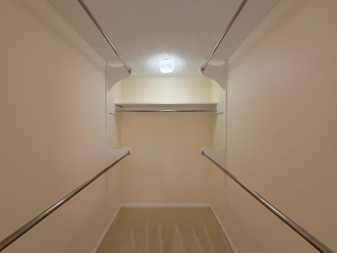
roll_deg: -0.2
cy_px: 126
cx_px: 168
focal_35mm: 14
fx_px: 136
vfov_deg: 85.7
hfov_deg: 102.1
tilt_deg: +0.4
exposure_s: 1/120
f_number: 2.2
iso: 160
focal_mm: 2.22
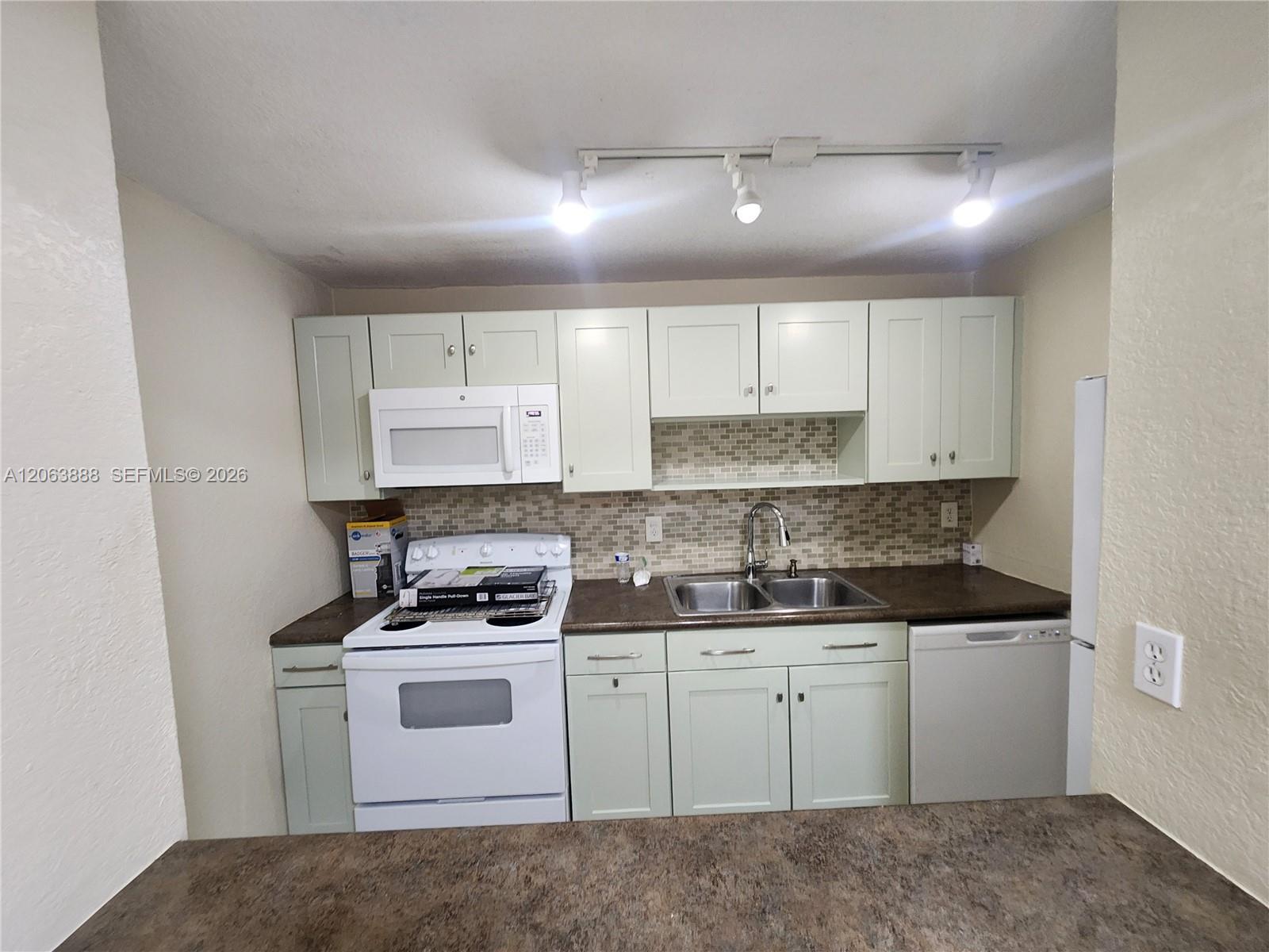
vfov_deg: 89.9
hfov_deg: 106.2
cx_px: 634
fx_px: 477
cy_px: 476
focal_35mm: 13
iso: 320
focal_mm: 2.2
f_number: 2.2
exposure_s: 1/40
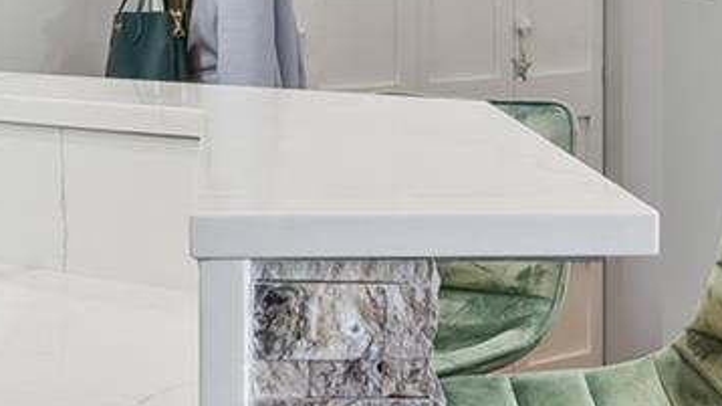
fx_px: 2296
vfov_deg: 9.9
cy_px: -102
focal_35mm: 120
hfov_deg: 17.8
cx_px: 230
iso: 400
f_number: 14
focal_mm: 20
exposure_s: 1/8
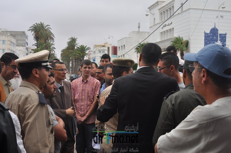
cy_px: 76
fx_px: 269
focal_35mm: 42
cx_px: 116
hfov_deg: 46.5
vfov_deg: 31.8
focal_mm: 28
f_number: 7.1
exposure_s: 1/200
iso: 200
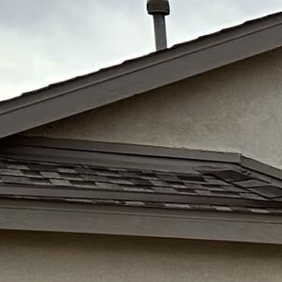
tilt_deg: -6.7
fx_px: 1908
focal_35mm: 207
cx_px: 771
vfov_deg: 7.9
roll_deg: -0.1
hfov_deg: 7.6
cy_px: 666
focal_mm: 6.86
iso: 80
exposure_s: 1/2967
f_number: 1.78
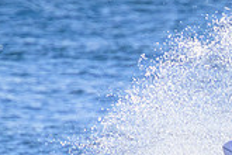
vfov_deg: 0.5
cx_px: 312
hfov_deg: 0.7
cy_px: 236
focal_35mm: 2806
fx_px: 18082
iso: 1100
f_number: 11
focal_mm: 800
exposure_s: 1/2000
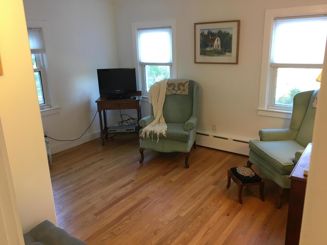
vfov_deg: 48.2
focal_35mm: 29
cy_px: 122
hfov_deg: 61.7
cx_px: 164
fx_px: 274
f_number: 2.2
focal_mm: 4.15
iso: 80
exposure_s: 1/30
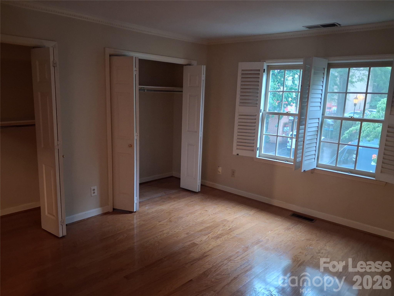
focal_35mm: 27
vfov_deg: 51.4
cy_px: 148
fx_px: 307
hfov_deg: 65.3
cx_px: 197
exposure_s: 1/25
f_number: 1.8
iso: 640
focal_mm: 4
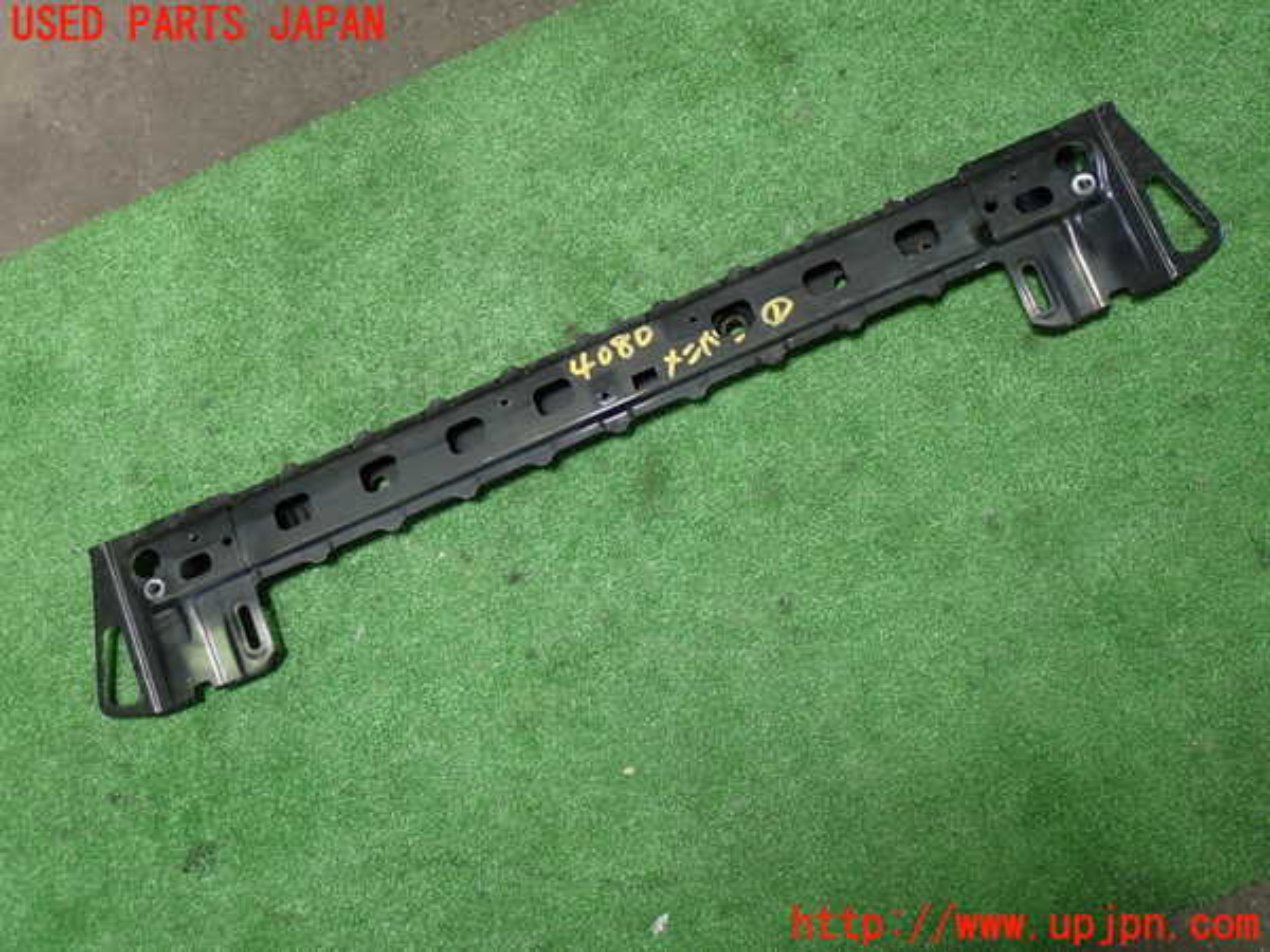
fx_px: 1504
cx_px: 635
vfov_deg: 35.1
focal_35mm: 41
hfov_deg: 45.8
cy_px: 476
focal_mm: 7.31
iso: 200
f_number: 2.8
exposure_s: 1/50
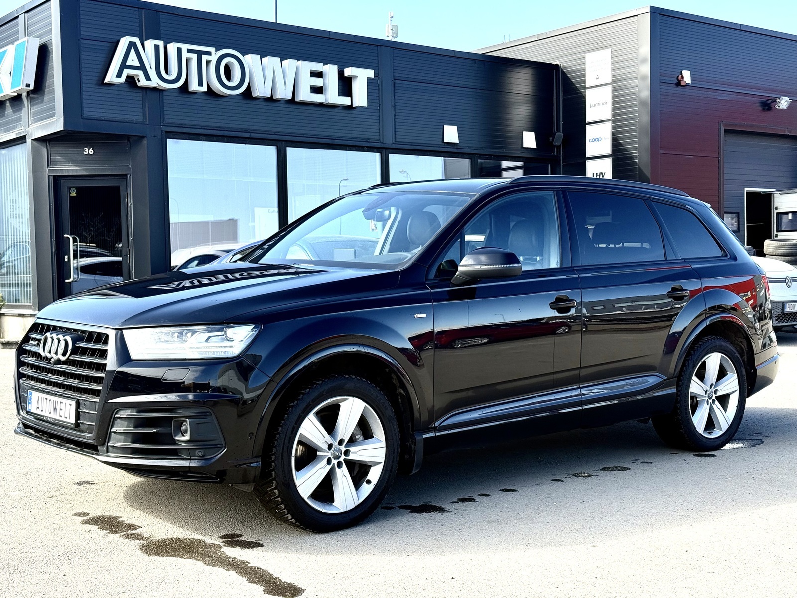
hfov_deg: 39.7
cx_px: 398
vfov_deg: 30.3
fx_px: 1105
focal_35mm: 48
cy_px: 299
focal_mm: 6.76
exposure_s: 1/1456
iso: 64
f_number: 1.78
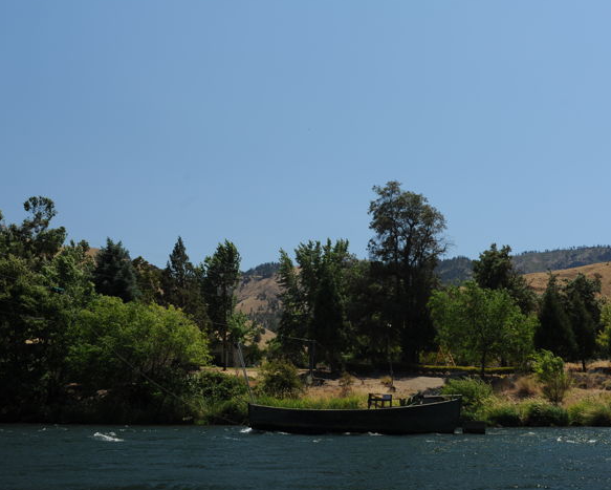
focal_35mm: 45
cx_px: 350
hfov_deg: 41.0
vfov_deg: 33.4
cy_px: 263
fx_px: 814
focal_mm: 35
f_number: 9
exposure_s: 1/320
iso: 200
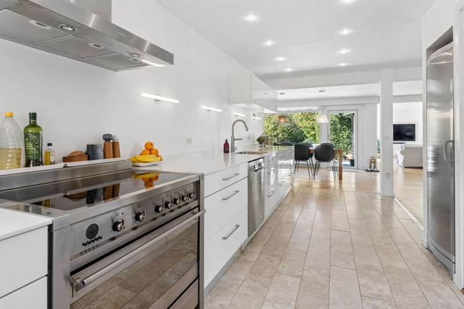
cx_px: 232
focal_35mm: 19
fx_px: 242
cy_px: 154
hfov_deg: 87.7
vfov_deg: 65.2
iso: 200
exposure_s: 1/30
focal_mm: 12.5
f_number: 8
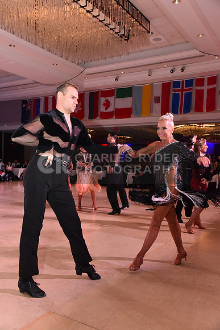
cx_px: 110
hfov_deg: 38.9
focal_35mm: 34
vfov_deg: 55.8
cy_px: 165
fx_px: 311
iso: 2500
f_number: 6.3
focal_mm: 34
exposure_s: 1/320
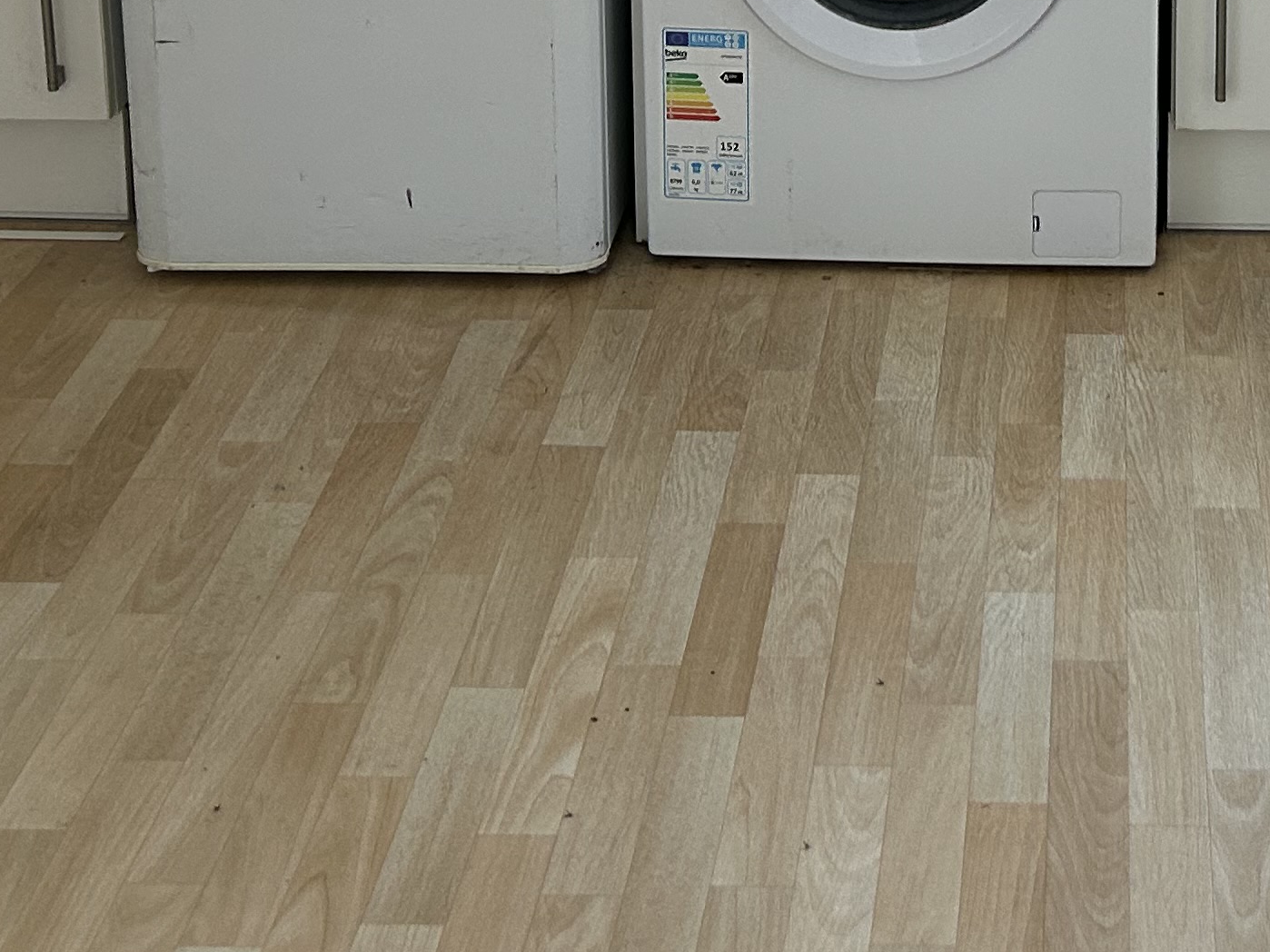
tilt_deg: -14.5
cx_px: 1083
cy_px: -384
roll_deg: -0.6
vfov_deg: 18.0
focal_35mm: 75
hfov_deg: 25.4
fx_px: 2751
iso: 125
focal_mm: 5.7
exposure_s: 1/101
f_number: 1.5
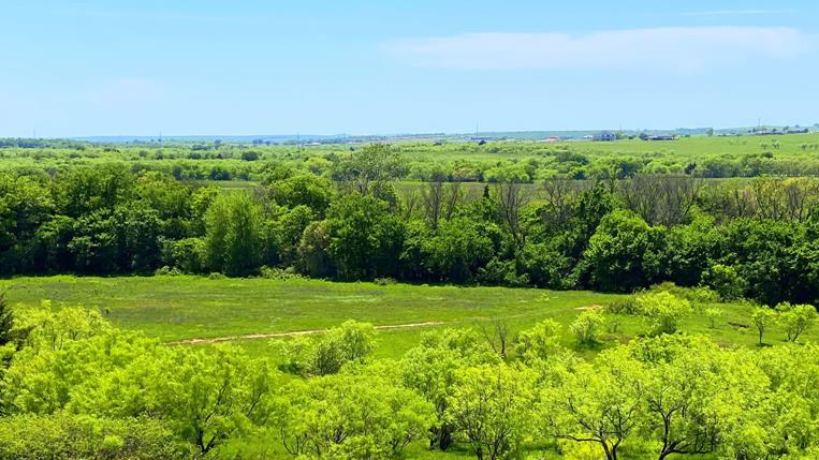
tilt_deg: -6.5
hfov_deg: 27.8
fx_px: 1650
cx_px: 498
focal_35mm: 76
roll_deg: -0.7
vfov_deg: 15.8
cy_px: 325
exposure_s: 1/1996
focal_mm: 6
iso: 20
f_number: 2
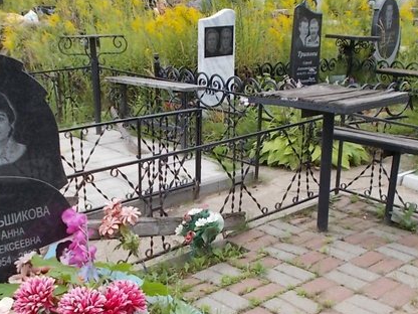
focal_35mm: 50
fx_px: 604
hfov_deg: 38.2
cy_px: 215
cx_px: 216
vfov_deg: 28.9
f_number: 3.2
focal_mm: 4.6
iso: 80
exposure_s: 1/320
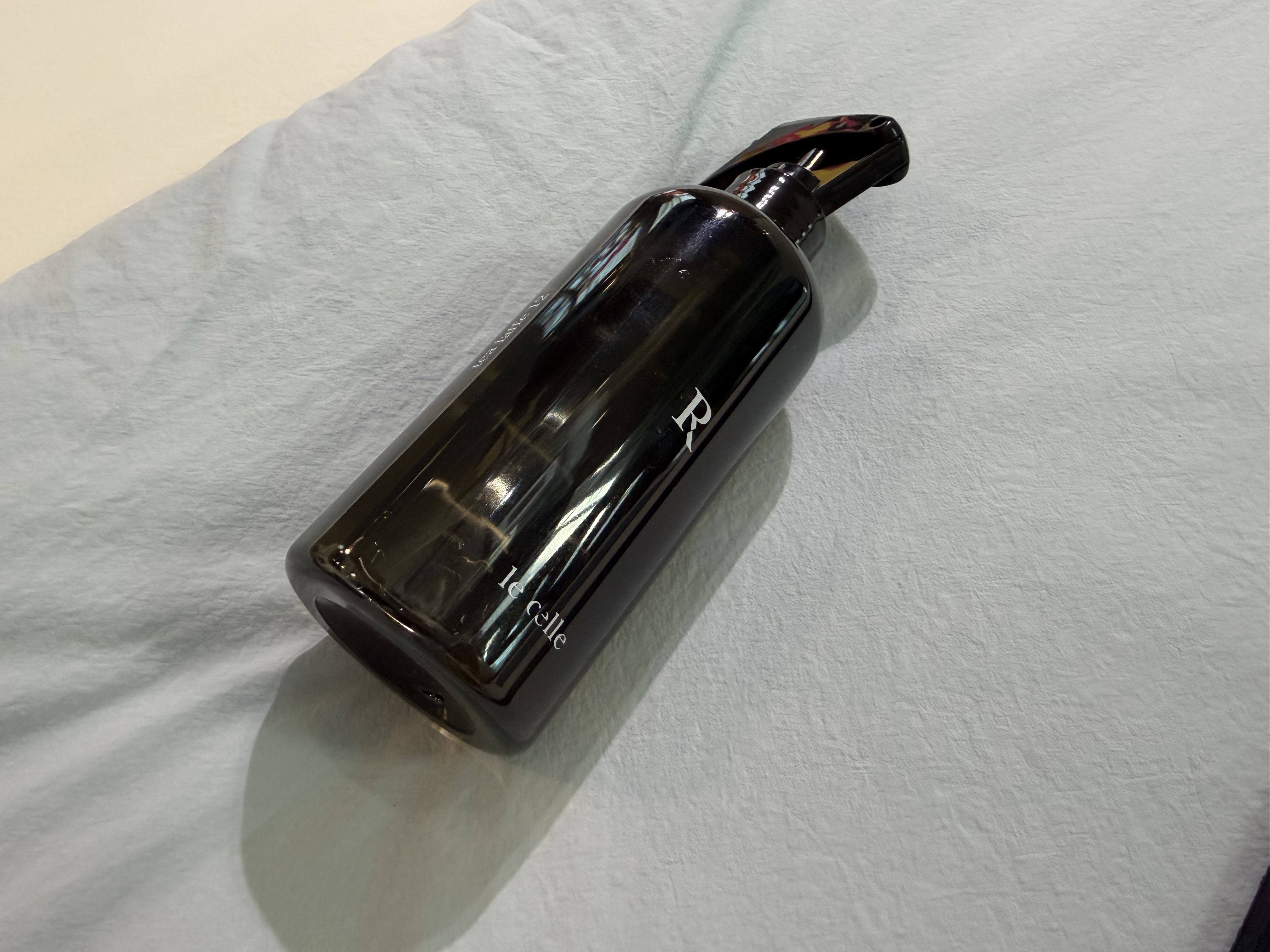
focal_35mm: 24
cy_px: 476
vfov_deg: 56.8
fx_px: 881
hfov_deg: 71.6
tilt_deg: -60.9
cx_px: 635
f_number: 2.2
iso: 200
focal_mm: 2.22
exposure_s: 1/120
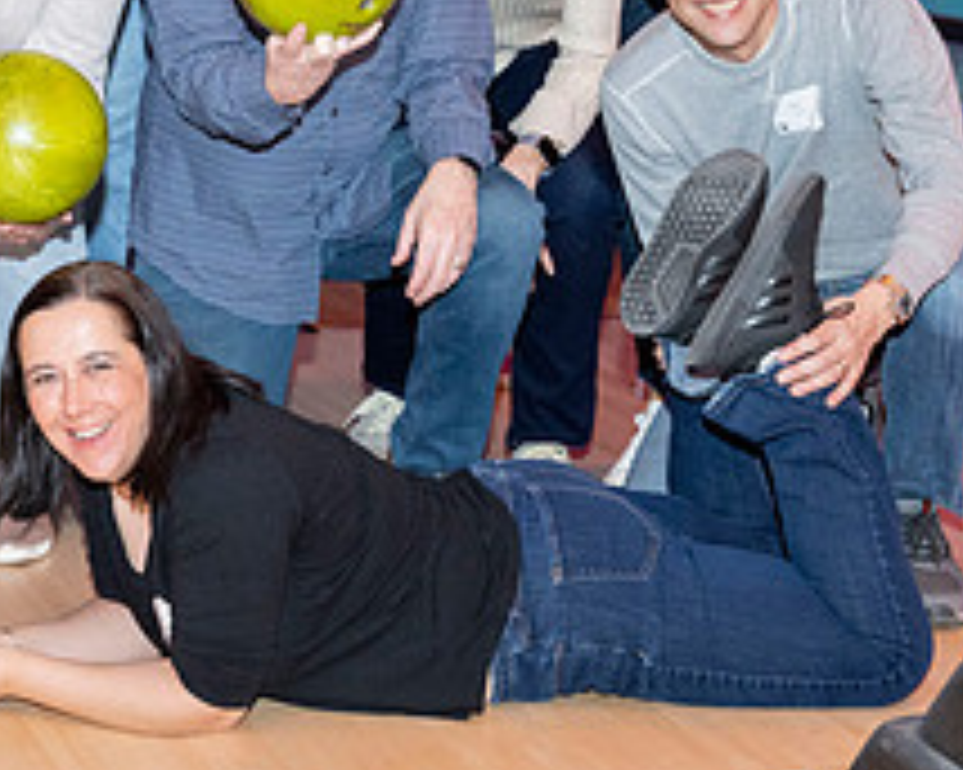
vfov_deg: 16.0
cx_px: -18
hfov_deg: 19.7
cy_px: -20
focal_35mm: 94
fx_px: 2678
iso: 1600
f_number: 5.6
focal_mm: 37
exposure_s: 1/60
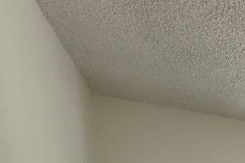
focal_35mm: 57
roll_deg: -0.8
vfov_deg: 17.2
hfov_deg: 24.3
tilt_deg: -4.9
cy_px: 327
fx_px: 388
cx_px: 397
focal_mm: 2.22
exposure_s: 1/120
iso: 64
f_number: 2.2
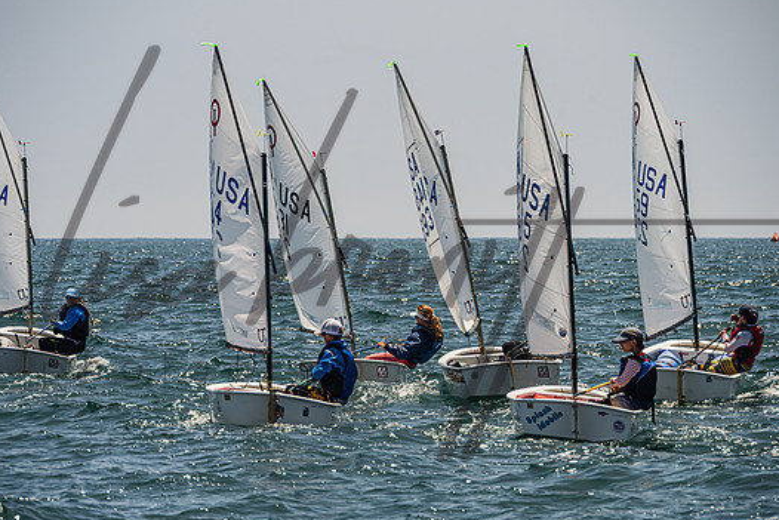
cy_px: 283
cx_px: 375
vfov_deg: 5.2
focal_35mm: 266
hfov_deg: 7.7
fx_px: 5757
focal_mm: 220
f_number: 8
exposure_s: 1/1600
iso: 250
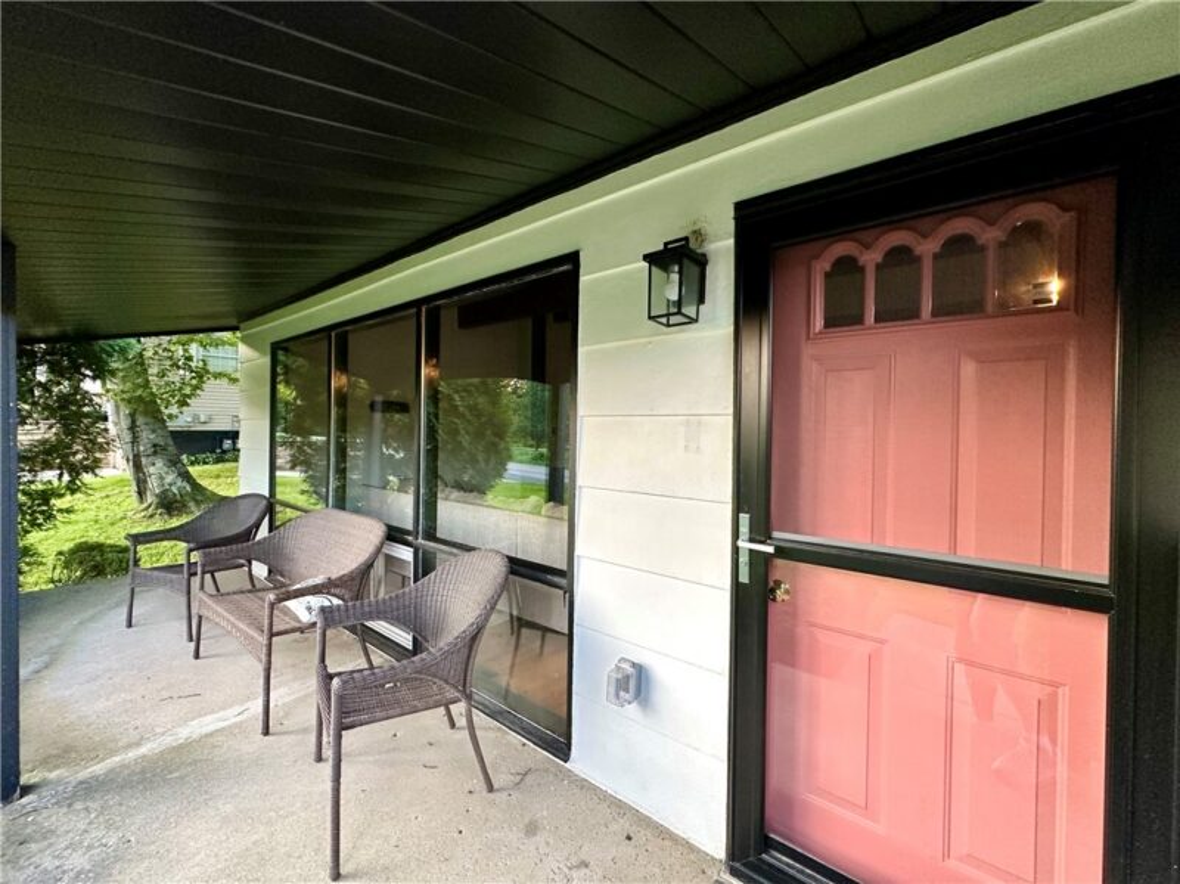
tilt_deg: -0.4
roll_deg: -0.4
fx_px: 477
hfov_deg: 102.1
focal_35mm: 14
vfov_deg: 85.6
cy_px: 442
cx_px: 590
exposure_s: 1/99
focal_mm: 2.22
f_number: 2.2
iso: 320
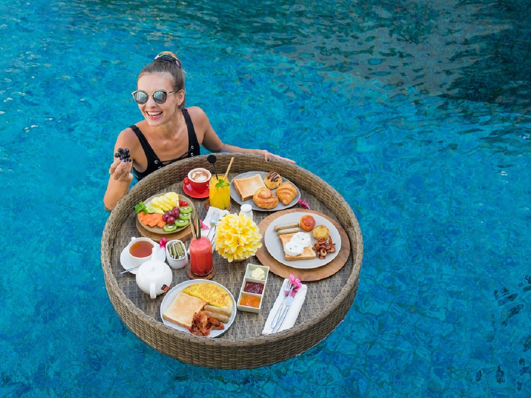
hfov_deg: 46.7
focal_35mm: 40
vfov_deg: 36.0
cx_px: 228
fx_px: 614
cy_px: 196
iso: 200
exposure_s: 1/200
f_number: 4
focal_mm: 24.3
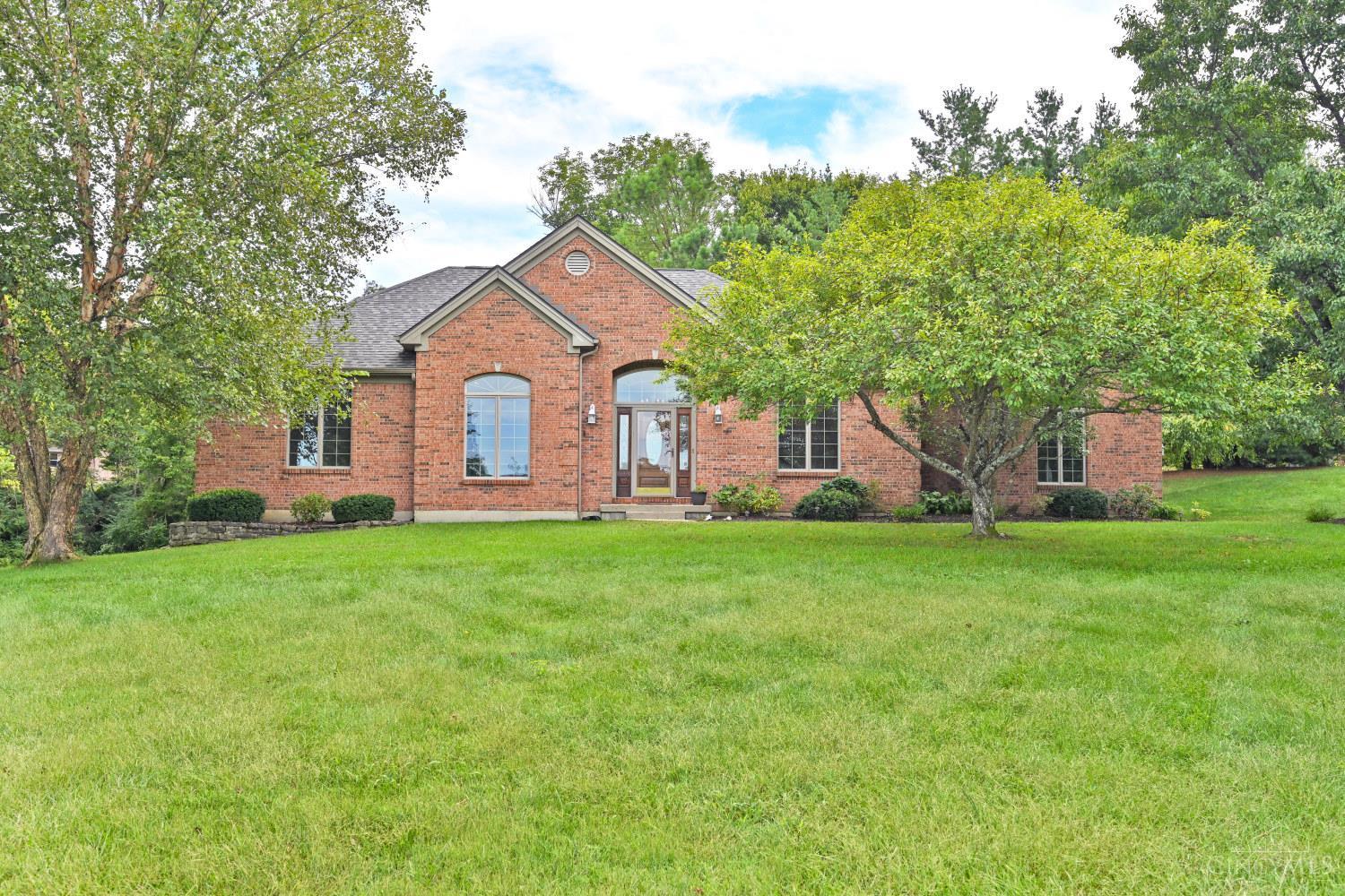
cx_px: 672
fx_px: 1065
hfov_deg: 64.6
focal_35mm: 28
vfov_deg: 45.7
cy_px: 448
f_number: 6.3
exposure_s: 1/320
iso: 100
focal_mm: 28.5
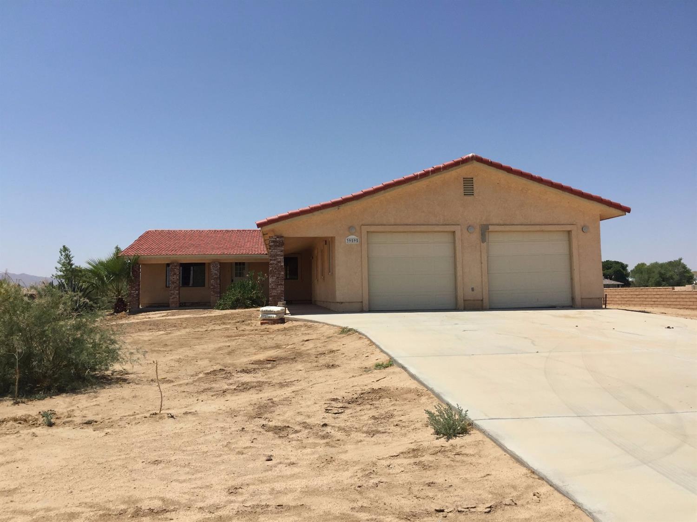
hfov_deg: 61.7
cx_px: 348
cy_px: 261
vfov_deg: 48.2
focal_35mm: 29
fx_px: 584
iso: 32
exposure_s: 1/3597
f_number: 2.2
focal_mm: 4.15
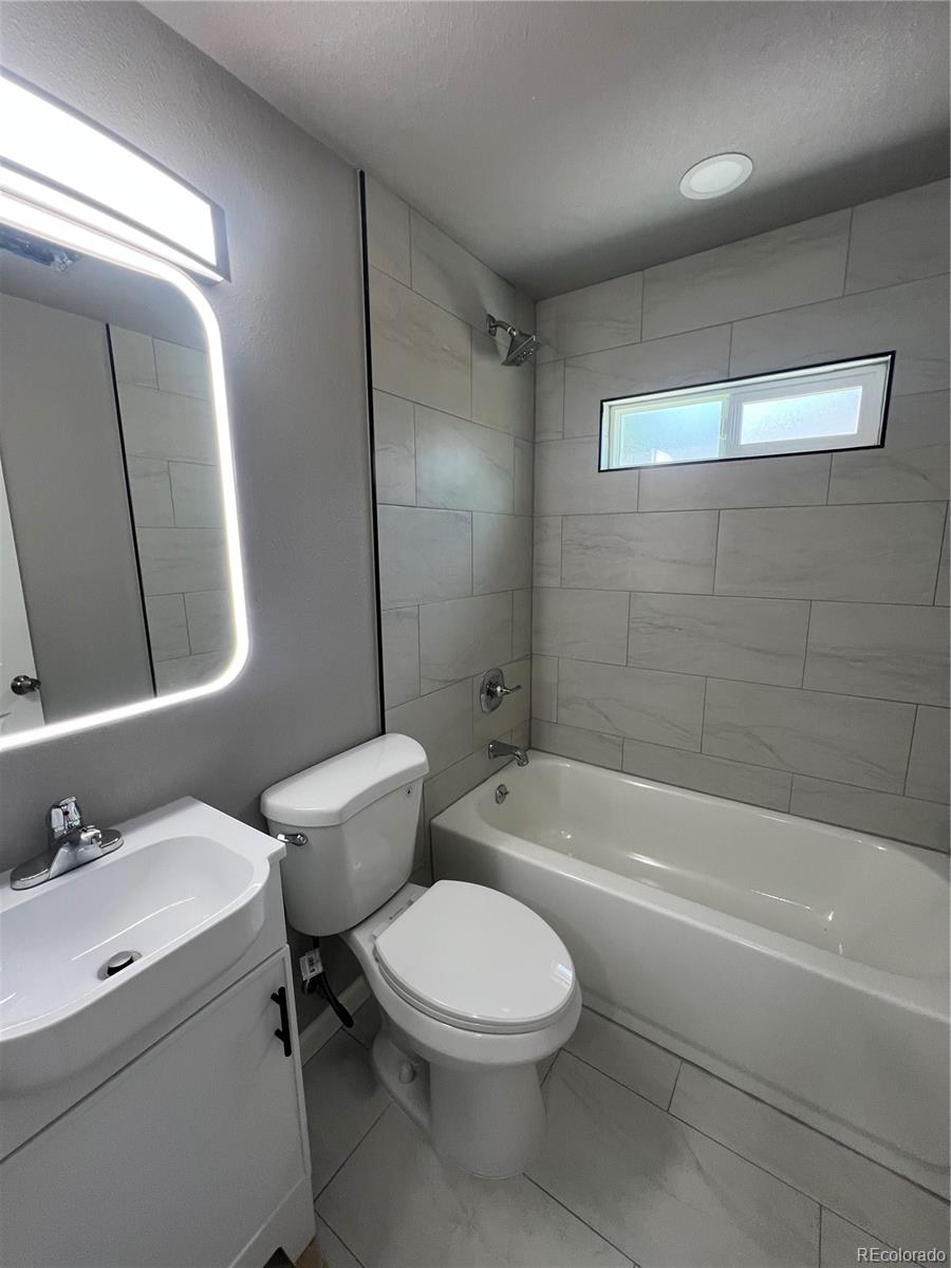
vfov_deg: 106.2
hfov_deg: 89.9
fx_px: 476
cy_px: 634
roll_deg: +0.9
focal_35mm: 13
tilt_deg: -11.0
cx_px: 476
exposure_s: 1/120
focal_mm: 1.57
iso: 100
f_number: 1.8
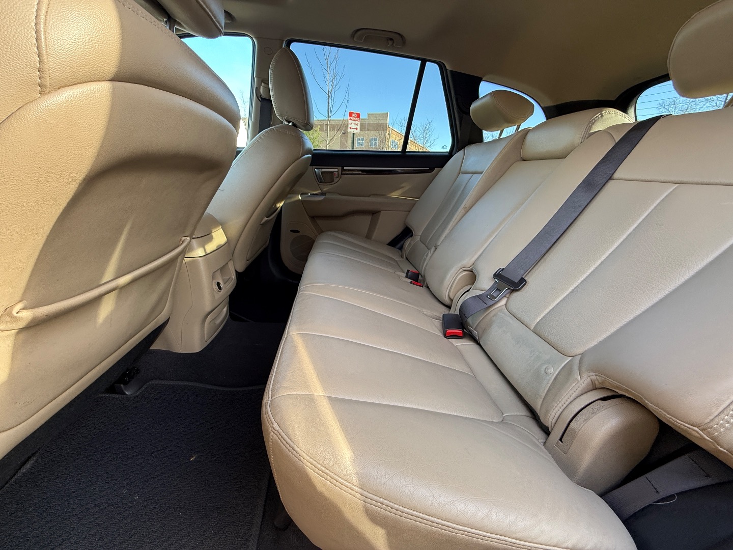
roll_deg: -3.7
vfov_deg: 85.7
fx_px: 296
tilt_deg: -17.6
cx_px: 366
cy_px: 275
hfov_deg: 102.1
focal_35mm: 14
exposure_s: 1/99
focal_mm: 2.22
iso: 125
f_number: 2.2
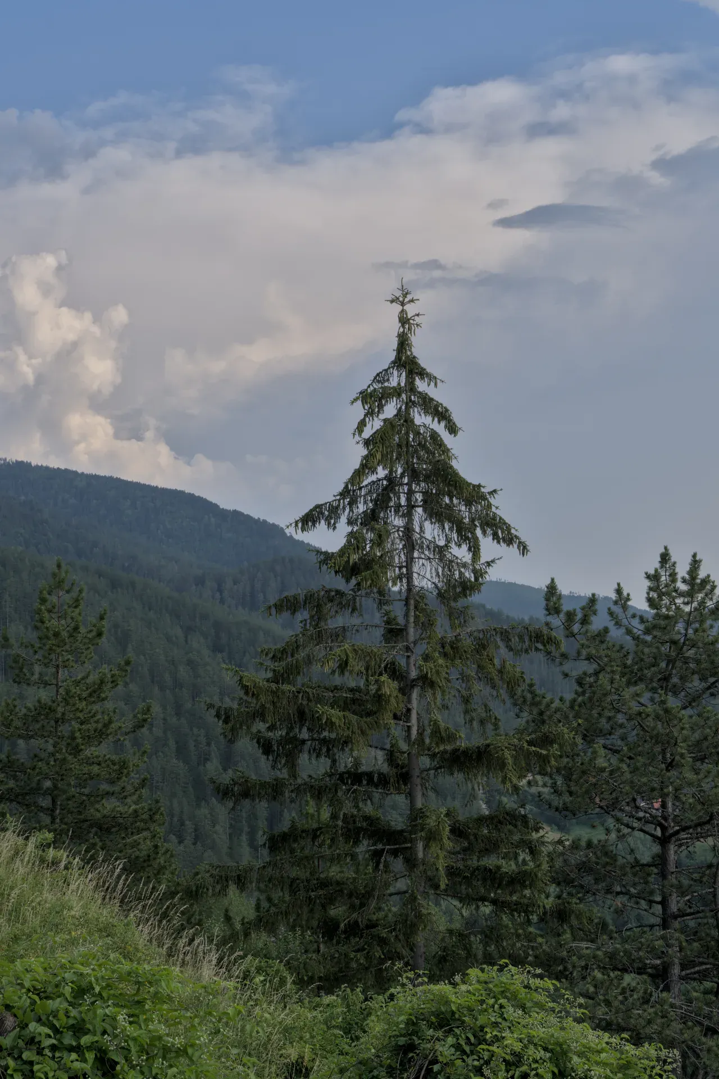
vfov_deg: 37.9
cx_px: 360
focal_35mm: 52
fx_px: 1573
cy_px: 540
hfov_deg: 25.8
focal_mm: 35
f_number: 10
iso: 160
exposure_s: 1/125
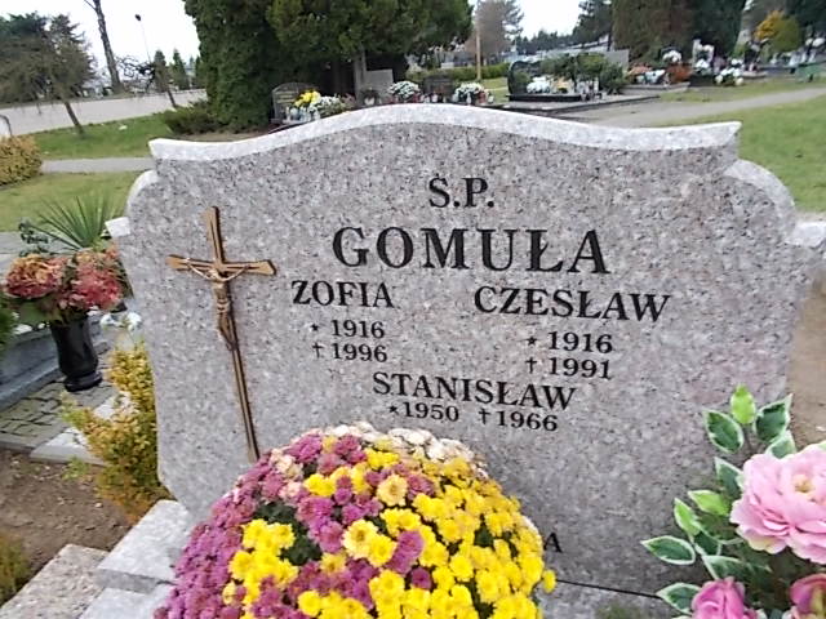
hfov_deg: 67.3
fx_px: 620
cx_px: 413
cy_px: 310
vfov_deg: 53.1
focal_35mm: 26
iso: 125
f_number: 3.2
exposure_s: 1/25
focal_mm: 4.6
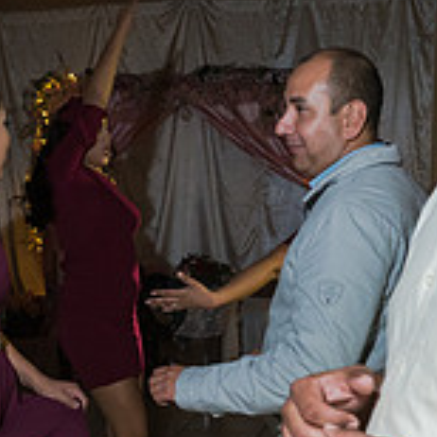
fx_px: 1100
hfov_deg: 22.2
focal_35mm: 77
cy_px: 277
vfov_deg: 22.4
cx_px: 99
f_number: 3.5
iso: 1600
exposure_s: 1/125
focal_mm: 24
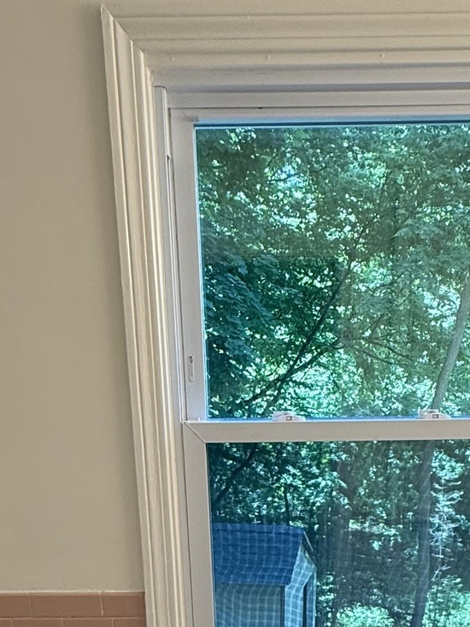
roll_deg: +0.2
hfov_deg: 32.8
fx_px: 796
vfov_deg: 36.6
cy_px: 682
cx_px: 282
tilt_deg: -19.6
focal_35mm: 44
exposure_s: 1/120
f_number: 2.2
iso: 160
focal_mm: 2.22
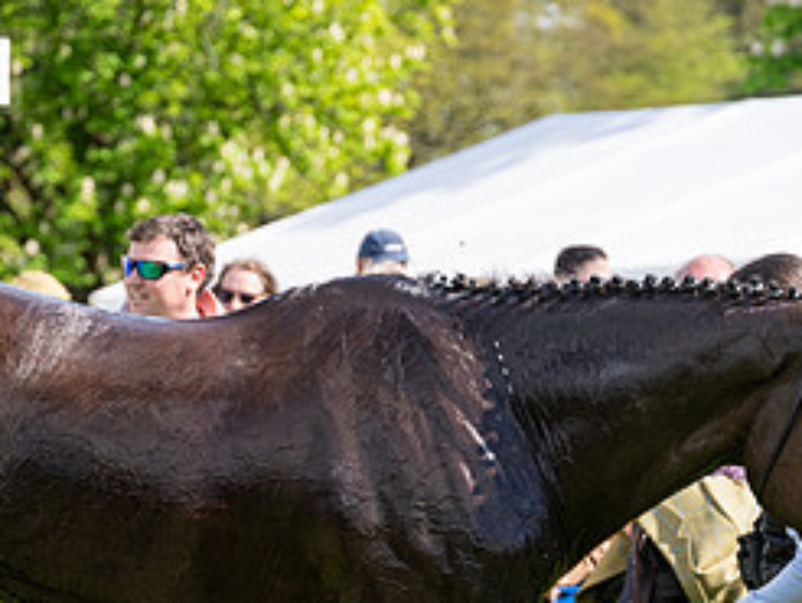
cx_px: 450
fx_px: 5148
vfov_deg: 6.7
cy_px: 579
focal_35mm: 222
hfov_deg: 8.9
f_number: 4
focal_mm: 98
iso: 200
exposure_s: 1/1250
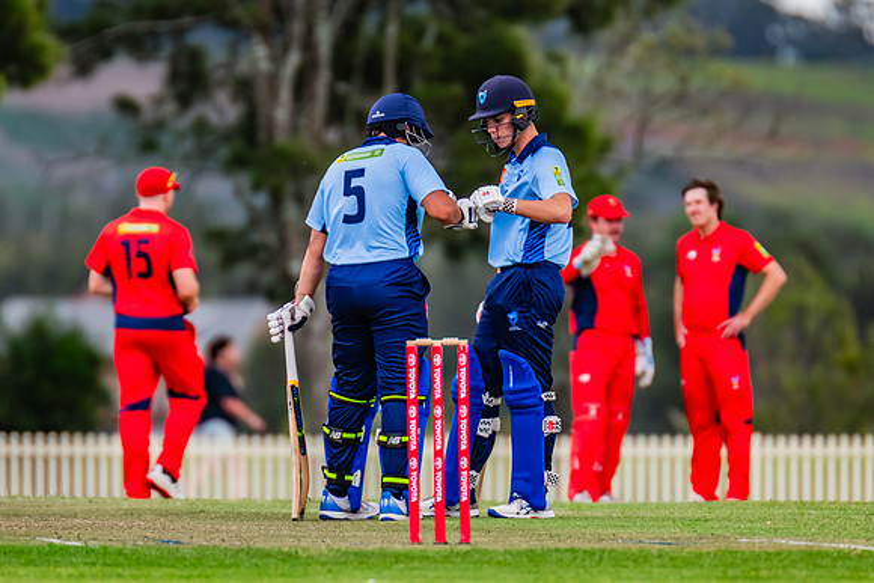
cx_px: 395
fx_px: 20066
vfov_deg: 1.7
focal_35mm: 826
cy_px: 224
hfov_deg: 2.5
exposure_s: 1/1600
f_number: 5.6
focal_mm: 600
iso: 900
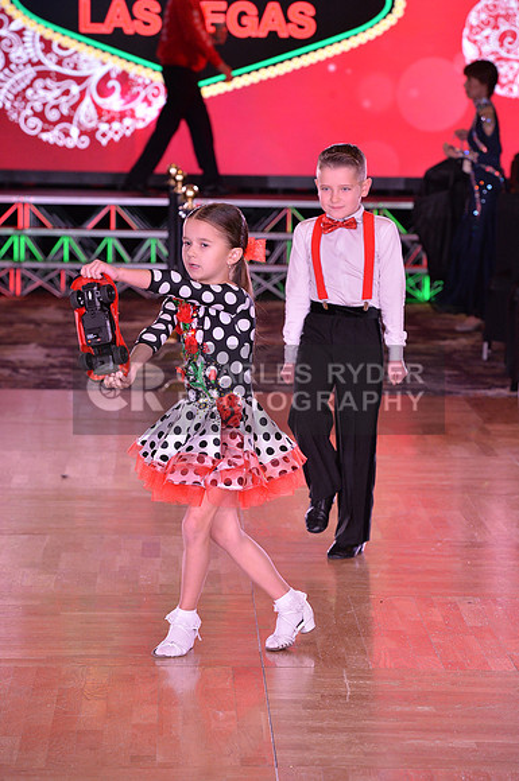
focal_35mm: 150
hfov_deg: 9.1
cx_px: 260
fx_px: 3253
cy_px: 390
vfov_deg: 13.7
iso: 2000
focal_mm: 150
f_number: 6.3
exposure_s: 1/250
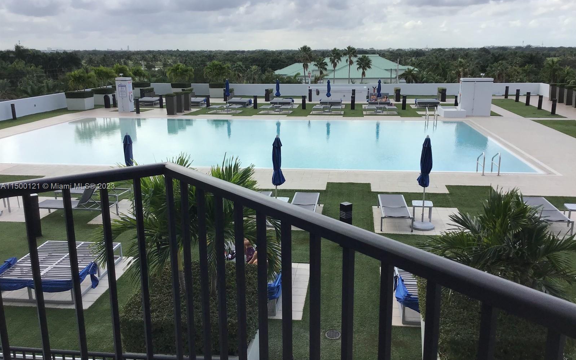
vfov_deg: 38.3
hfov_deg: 58.1
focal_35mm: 33
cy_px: 187
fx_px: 518
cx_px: 289
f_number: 2.4
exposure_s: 1/747
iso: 25
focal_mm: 3.3
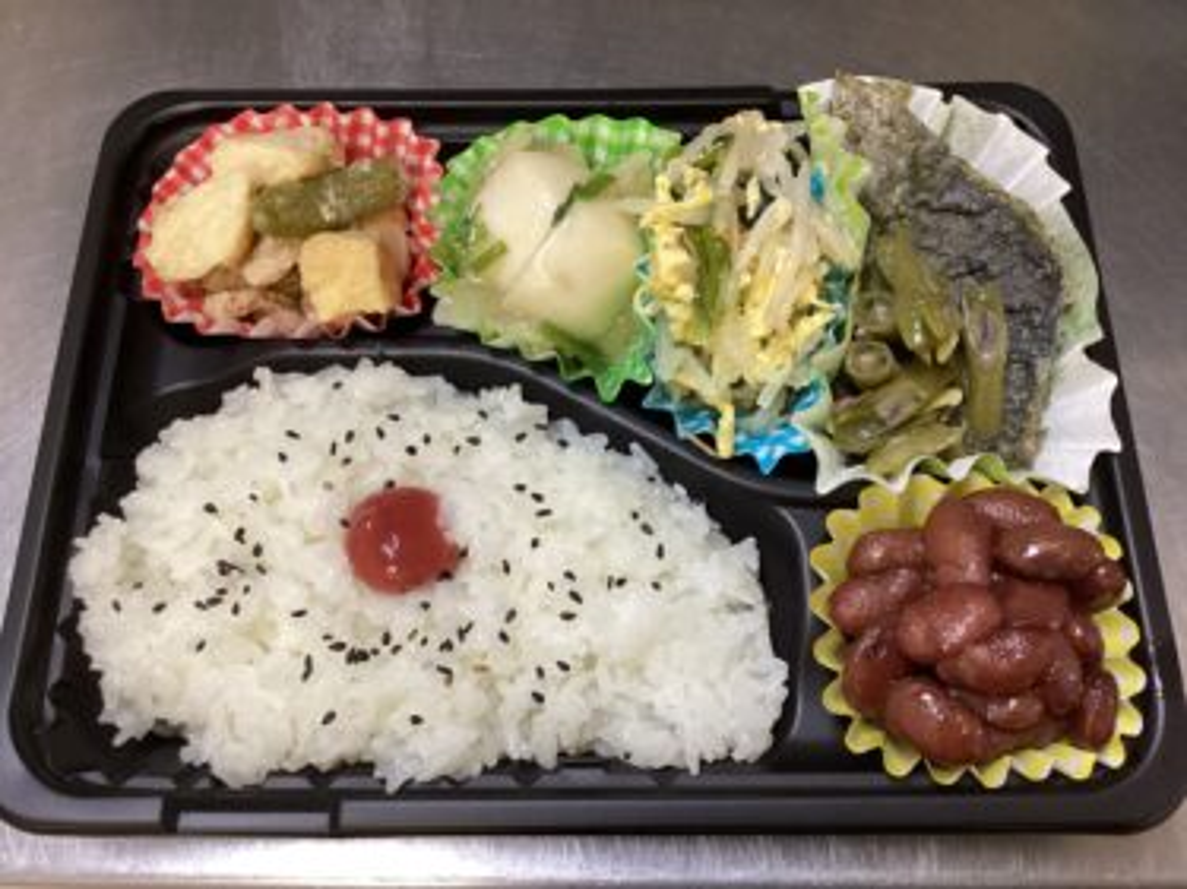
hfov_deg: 58.4
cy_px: 444
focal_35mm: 31
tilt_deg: -68.0
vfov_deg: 45.4
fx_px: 1063
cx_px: 594
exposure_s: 1/60
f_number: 2.4
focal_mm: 3.3
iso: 160
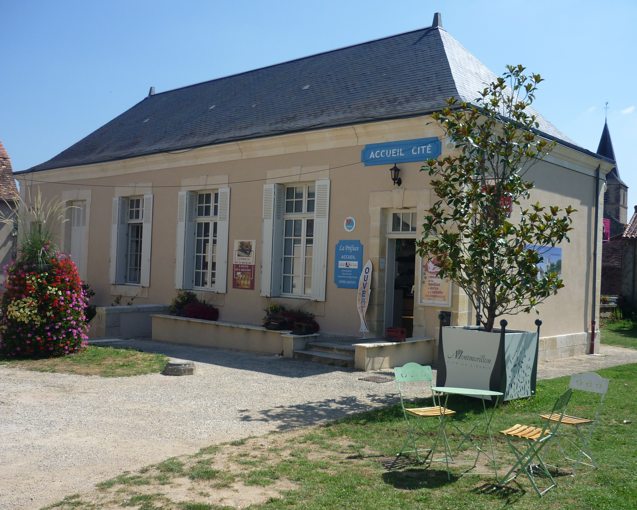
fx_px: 660
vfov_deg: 42.2
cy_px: 253
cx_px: 344
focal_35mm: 35
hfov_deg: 51.5
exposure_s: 1/200
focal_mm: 5.5
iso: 80
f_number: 8
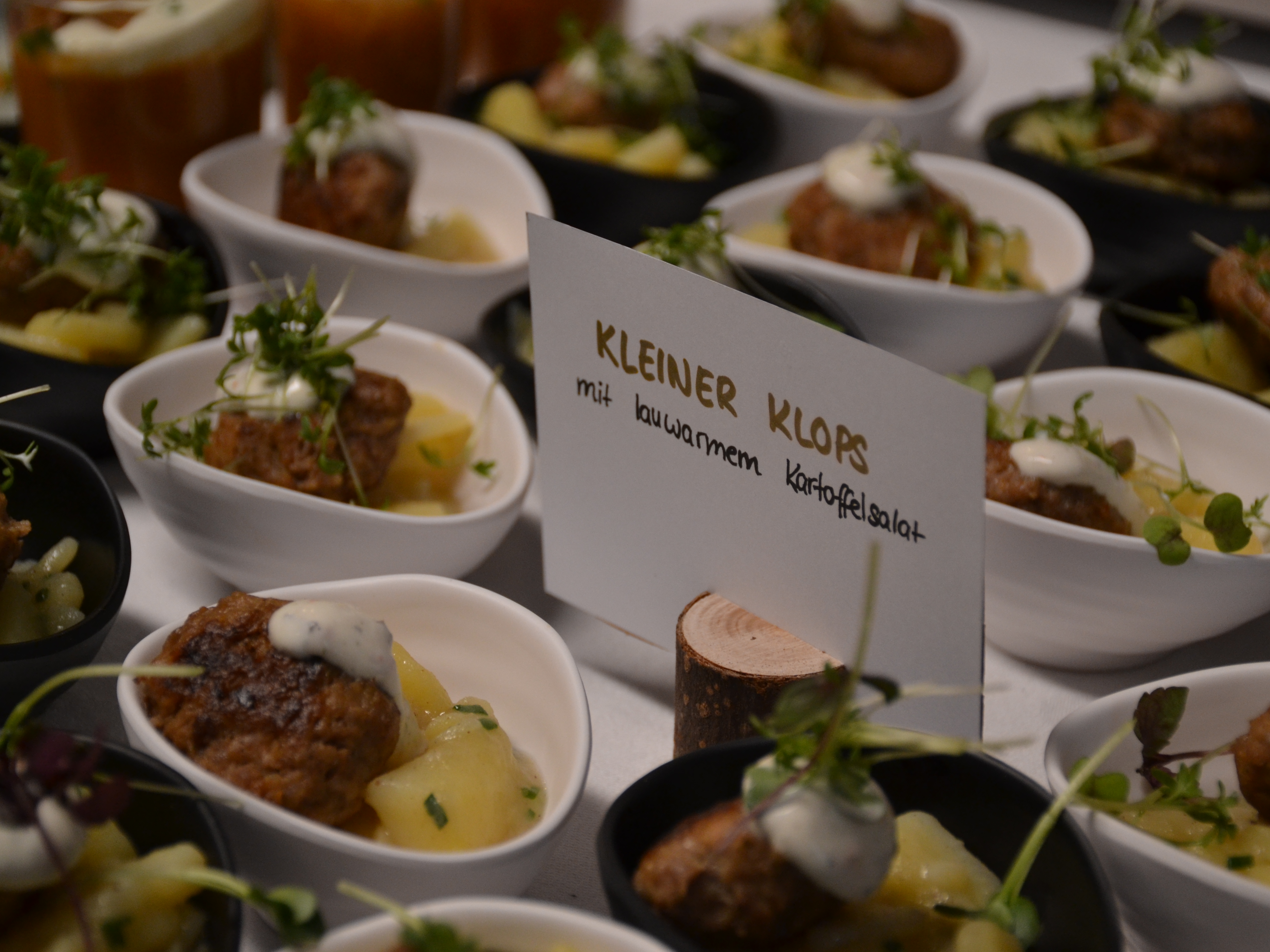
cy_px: 478
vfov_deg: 15.1
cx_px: 657
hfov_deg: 20.0
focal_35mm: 98
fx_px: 3596
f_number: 5
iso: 800
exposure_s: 1/60
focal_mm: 60
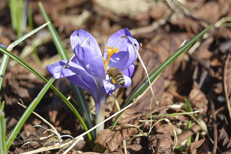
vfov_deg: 16.5
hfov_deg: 24.6
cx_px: 116
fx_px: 529
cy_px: 77
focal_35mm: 82
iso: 100
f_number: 7.1
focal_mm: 55
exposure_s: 1/200
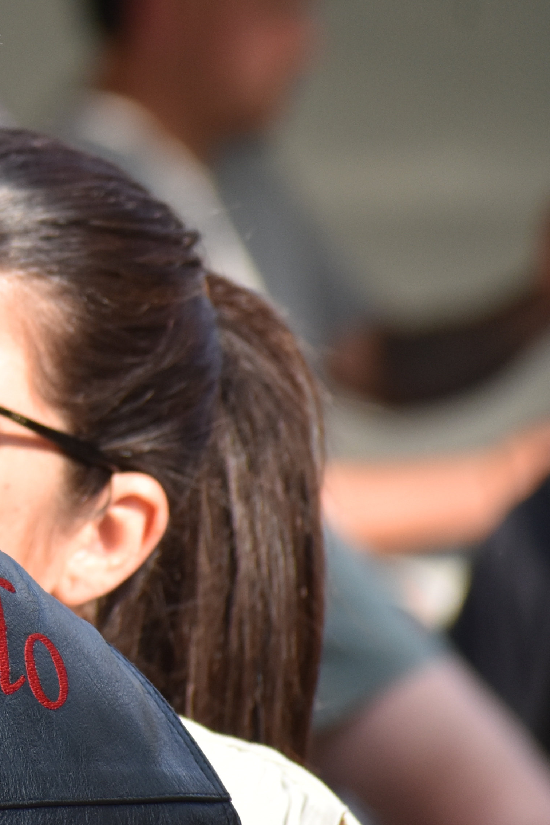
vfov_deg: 2.7
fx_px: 17741
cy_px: 101
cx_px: -507
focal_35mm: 774
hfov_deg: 1.8
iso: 640
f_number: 5.3
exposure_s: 1/1000
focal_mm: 195
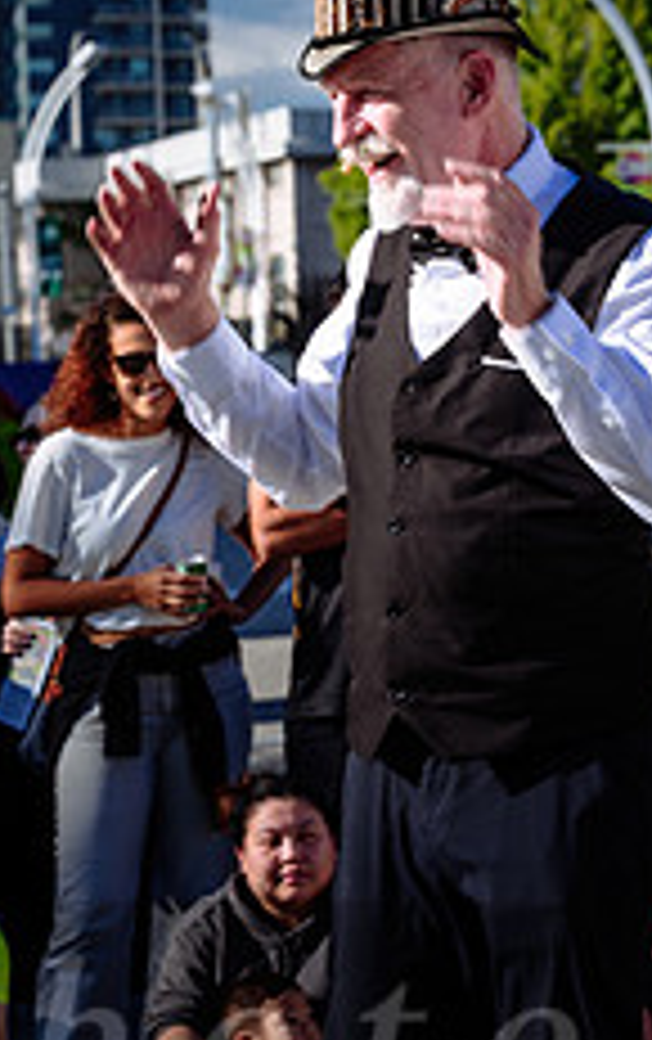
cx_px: 648
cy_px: 434
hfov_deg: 7.3
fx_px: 5073
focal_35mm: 179
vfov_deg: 11.7
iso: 64
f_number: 5.6
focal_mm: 70
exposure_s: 1/160
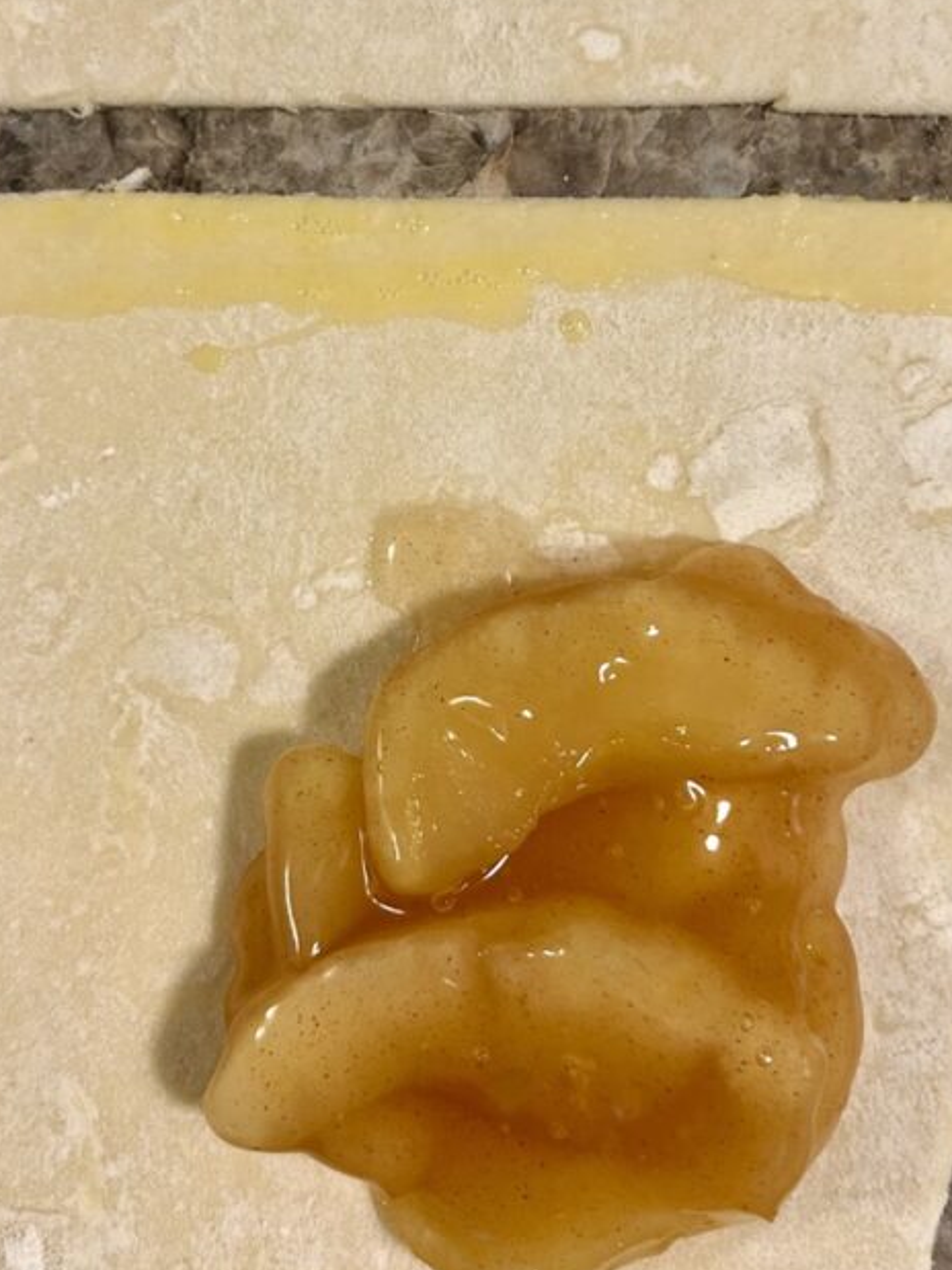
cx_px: 478
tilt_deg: -82.9
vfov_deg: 43.6
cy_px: 499
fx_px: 1577
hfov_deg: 33.6
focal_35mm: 43
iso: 125
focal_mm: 5.7
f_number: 1.5
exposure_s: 1/60
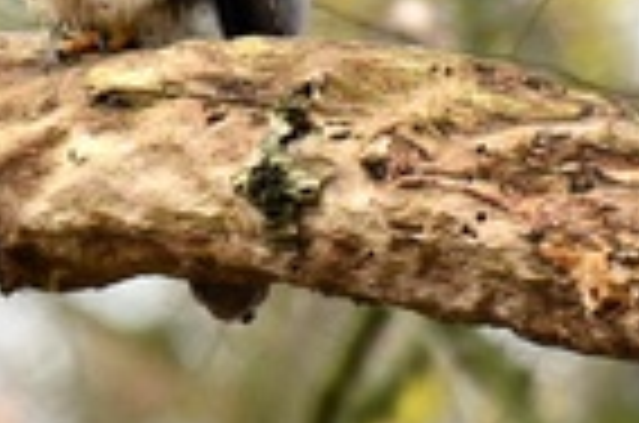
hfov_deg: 0.8
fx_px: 46135
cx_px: -94
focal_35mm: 2605
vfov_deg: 0.5
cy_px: -101
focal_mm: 600
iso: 3200
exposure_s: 1/320
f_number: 6.3
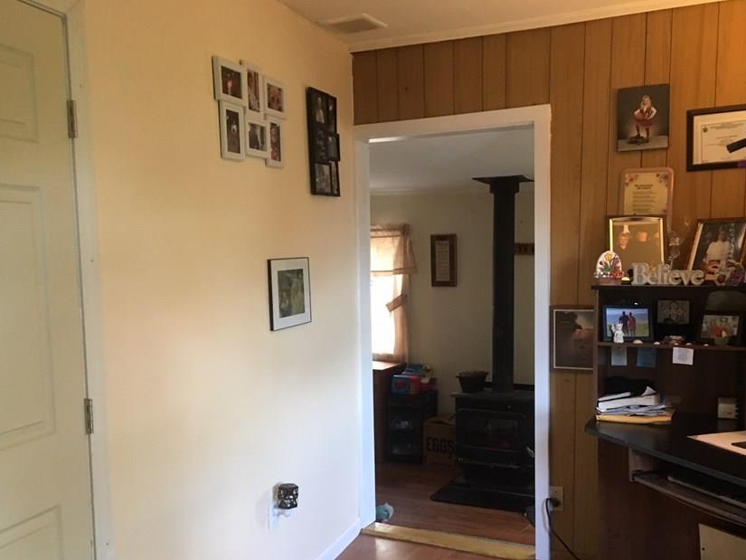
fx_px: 776
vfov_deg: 39.5
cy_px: 333
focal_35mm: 36
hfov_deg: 51.3
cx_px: 412
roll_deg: +0.7
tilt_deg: -5.6
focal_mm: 4.15
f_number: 2.2
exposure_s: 1/17
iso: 200
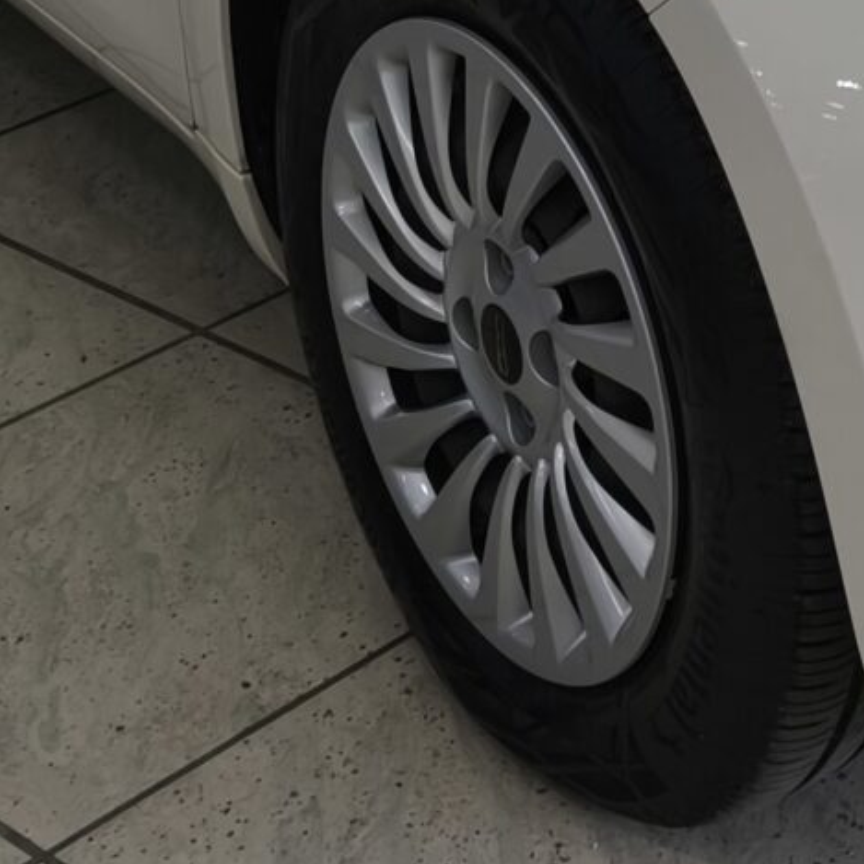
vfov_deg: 14.8
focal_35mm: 111
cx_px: 969
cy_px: -339
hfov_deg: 15.3
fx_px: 3134
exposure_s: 1/100
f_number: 1.7
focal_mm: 5.35
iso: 125
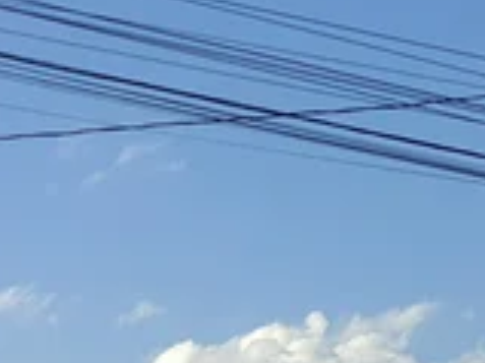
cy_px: 663
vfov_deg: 11.0
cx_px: -622
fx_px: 1750
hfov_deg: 12.7
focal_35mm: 125
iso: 50
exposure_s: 1/940
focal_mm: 5.23
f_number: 1.8
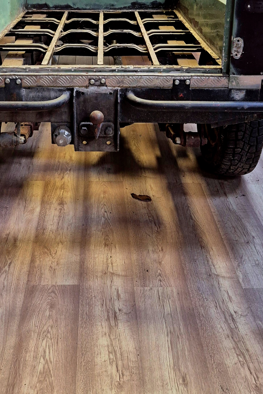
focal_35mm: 44
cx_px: 96
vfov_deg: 41.2
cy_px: 43
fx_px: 482
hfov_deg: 30.4
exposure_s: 1/100
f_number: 1.8
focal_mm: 5.4
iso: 400
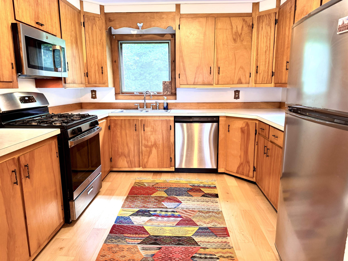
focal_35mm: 24
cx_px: 174
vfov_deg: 56.8
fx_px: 241
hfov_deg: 71.6
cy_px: 130
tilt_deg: -10.6
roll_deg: +0.5
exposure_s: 1/60
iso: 250
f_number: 1.78
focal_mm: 6.76
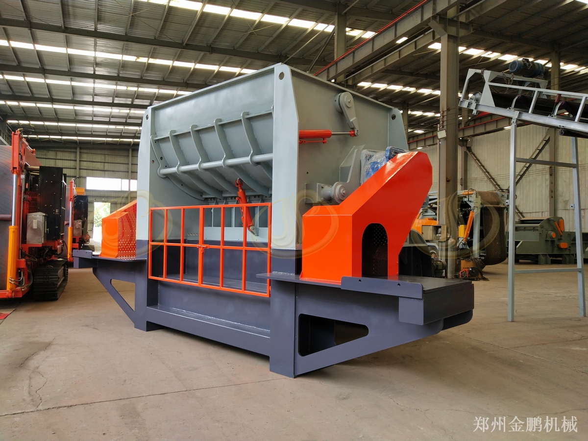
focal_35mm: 30
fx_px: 510
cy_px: 220
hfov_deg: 60.0
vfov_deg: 46.8
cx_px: 294
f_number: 1.8
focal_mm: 3.95
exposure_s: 1/50
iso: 143
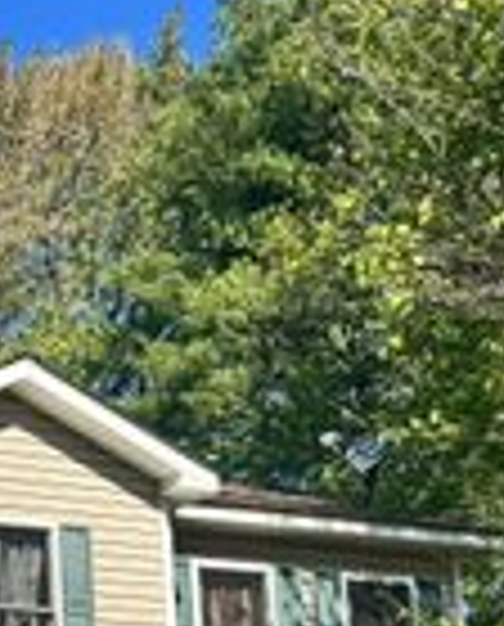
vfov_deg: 20.9
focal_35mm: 84
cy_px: 781
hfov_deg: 16.0
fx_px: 1559
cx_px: -356
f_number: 1.78
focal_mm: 6.76
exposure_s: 1/4608
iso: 80
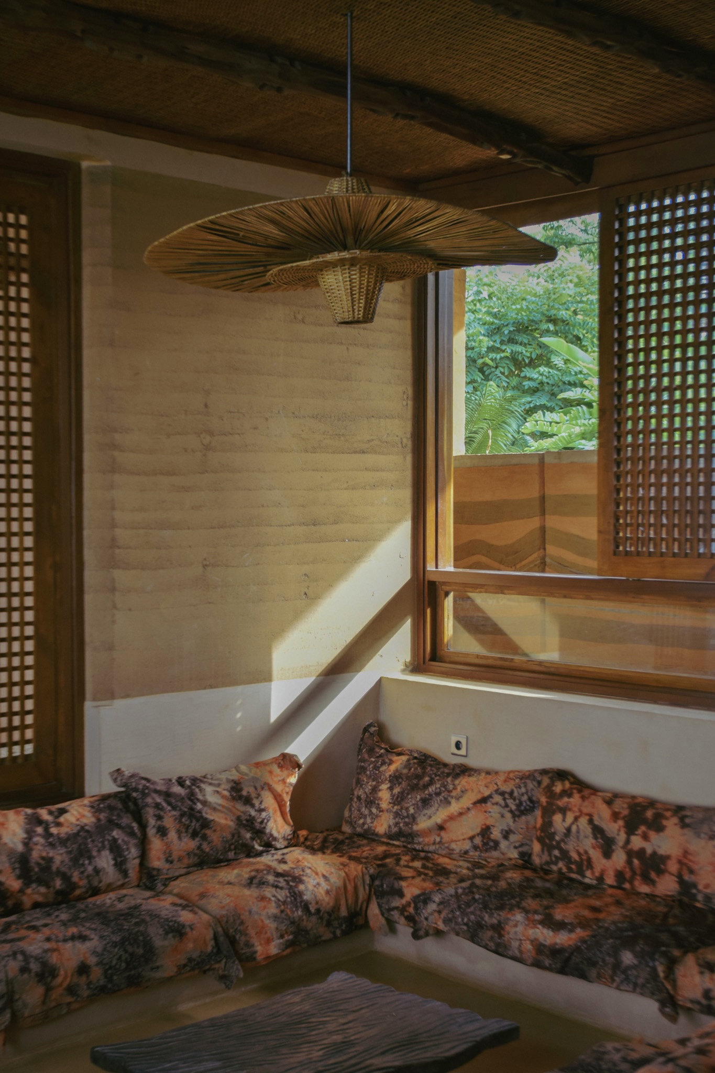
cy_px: 536
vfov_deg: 43.6
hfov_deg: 29.9
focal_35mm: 45
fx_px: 1341
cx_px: 358
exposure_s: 1/80
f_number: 4.5
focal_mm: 30
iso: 400
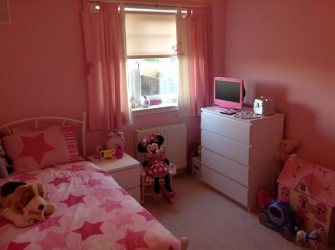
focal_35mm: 35
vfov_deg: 40.6
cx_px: 168
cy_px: 125
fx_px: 338
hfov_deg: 52.7
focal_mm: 4.28
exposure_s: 1/15
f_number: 2.4
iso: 100
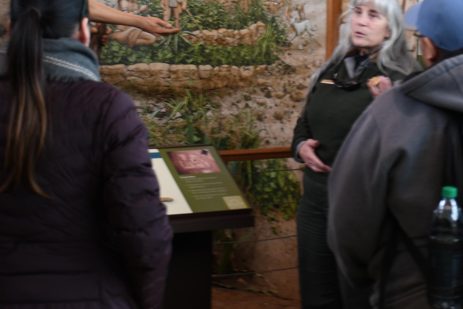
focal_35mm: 112
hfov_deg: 18.2
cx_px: 332
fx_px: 1440
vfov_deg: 12.1
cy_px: 18
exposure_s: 1/15
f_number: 4
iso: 100
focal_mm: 27
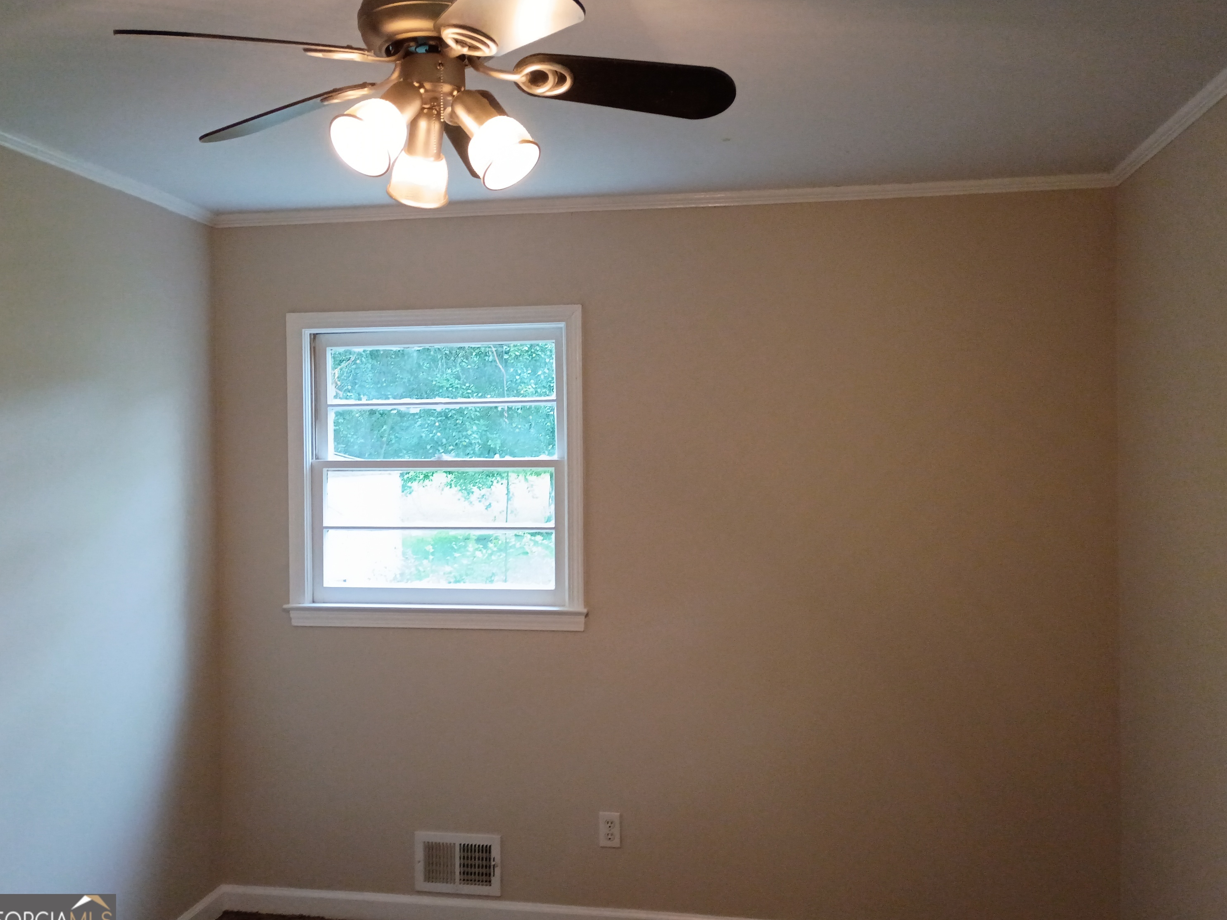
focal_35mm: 30
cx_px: 608
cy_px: 466
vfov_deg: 46.8
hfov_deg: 60.0
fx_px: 1063
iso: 696
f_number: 1.8
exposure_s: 1/40
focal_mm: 4.27
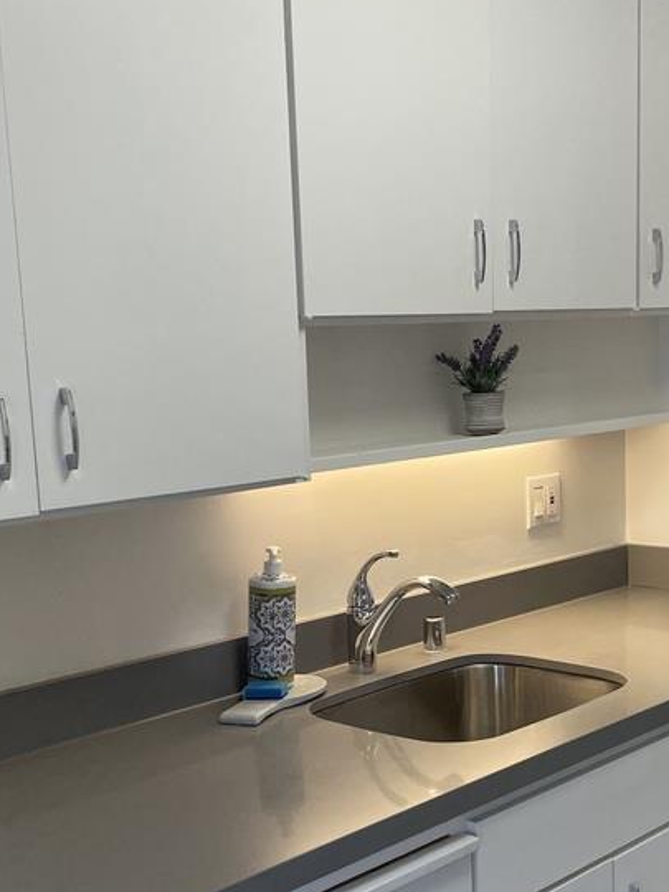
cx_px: 443
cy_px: 608
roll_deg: +2.6
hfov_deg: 27.9
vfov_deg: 36.4
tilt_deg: -10.5
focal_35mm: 52
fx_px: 1340
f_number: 1.6
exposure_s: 1/120
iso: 50
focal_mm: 4.2
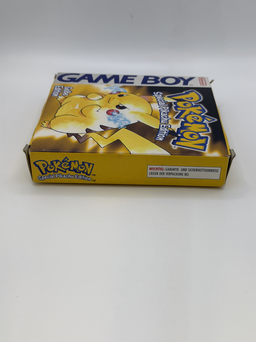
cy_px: 171
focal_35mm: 48
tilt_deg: -32.4
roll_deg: -0.3
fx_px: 473
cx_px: 128
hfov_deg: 30.3
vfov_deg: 39.7
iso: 64
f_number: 1.78
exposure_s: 1/509
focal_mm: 6.76
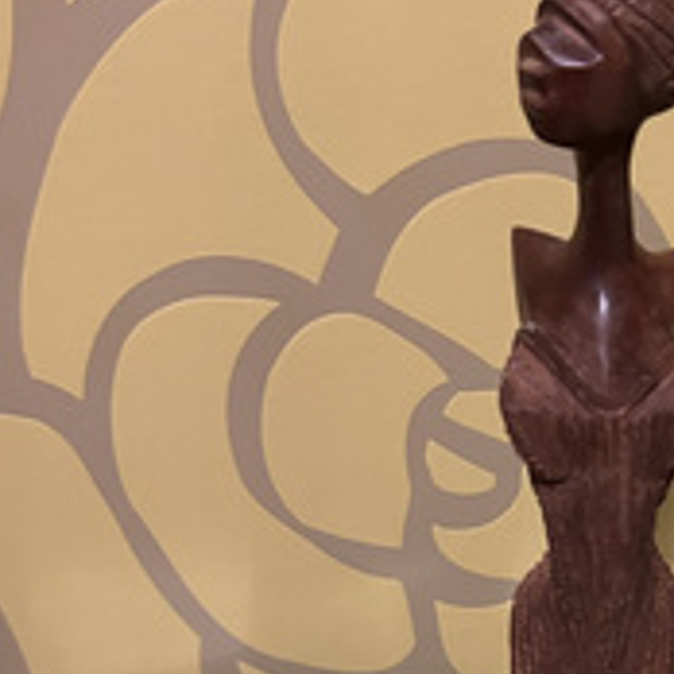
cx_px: 664
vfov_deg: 25.3
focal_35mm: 66
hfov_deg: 24.9
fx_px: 1454
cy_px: 608
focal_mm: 5.7
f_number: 1.5
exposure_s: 1/35
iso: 640
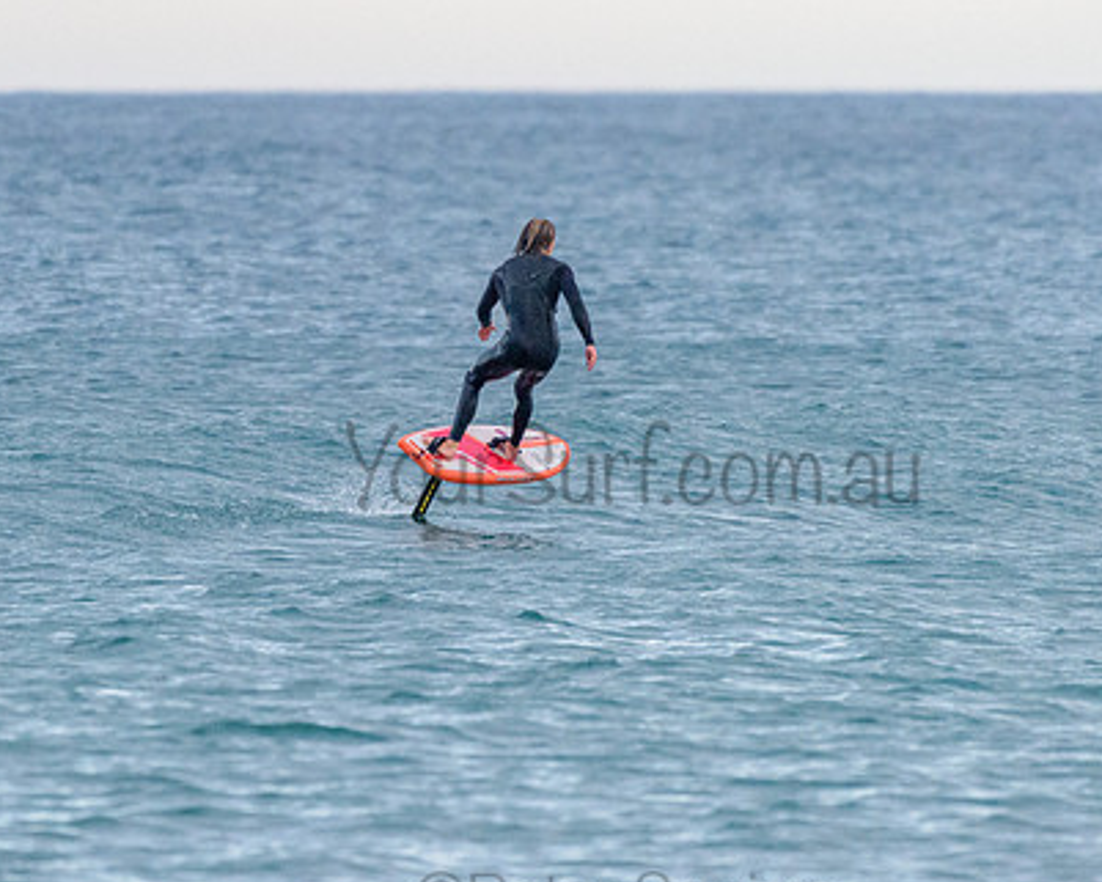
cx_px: 450
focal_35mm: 799
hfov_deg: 2.4
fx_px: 26066
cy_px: 321
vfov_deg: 1.9
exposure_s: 1/2000
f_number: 5.6
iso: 2200
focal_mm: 480
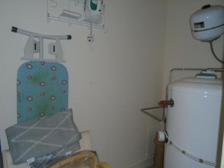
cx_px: 112
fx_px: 168
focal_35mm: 26
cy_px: 84
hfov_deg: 67.3
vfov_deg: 53.0
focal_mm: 4.6
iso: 200
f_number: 3.2
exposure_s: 1/30
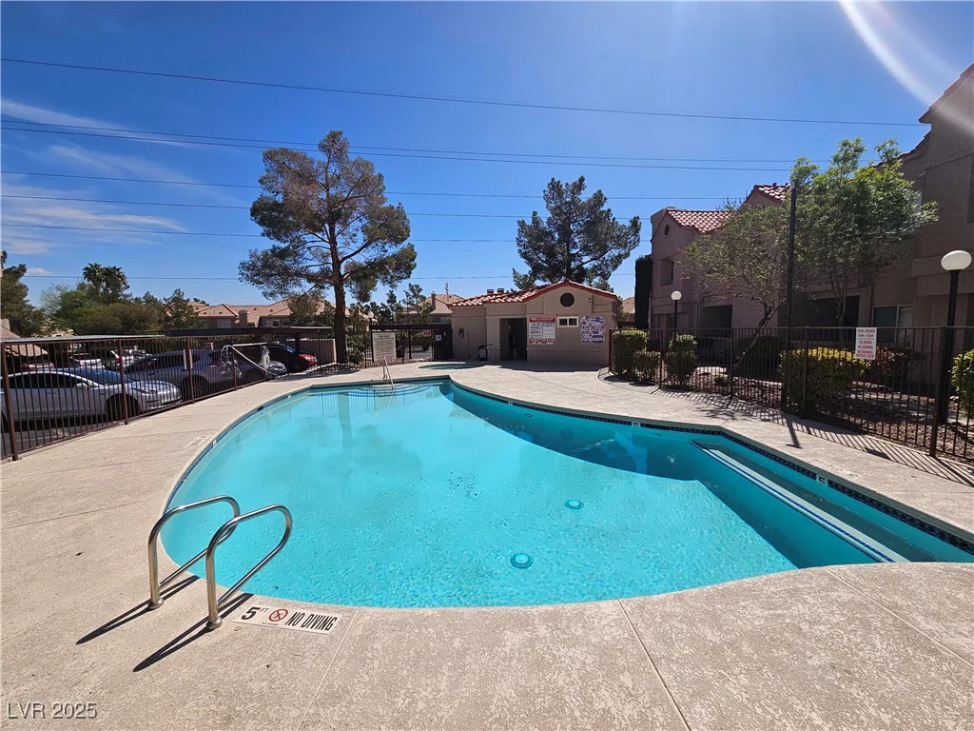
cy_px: 366
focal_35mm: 13
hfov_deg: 106.2
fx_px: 366
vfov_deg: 89.9
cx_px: 487
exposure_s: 1/5000
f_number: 2.2
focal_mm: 2.2
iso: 50
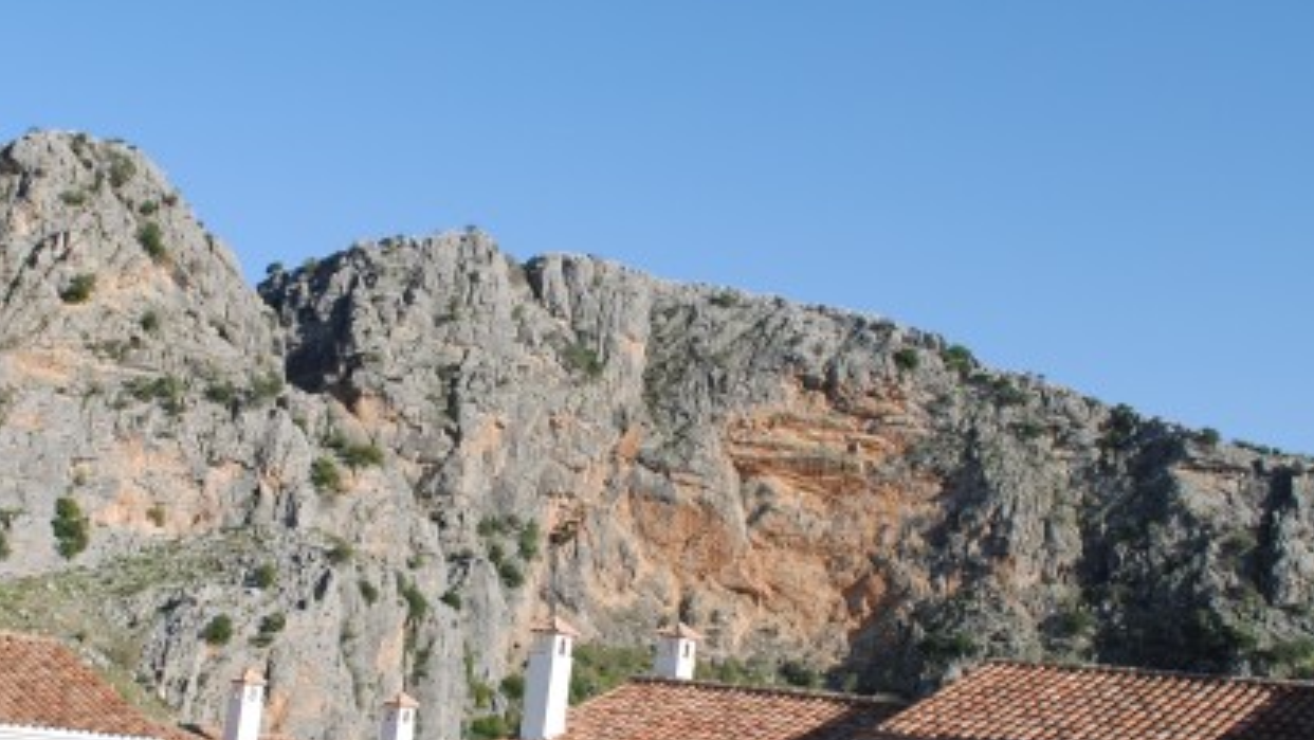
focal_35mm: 53
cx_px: 508
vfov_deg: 22.5
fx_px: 1847
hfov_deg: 39.0
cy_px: 515
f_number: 8
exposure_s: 1/250
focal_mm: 18
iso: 100
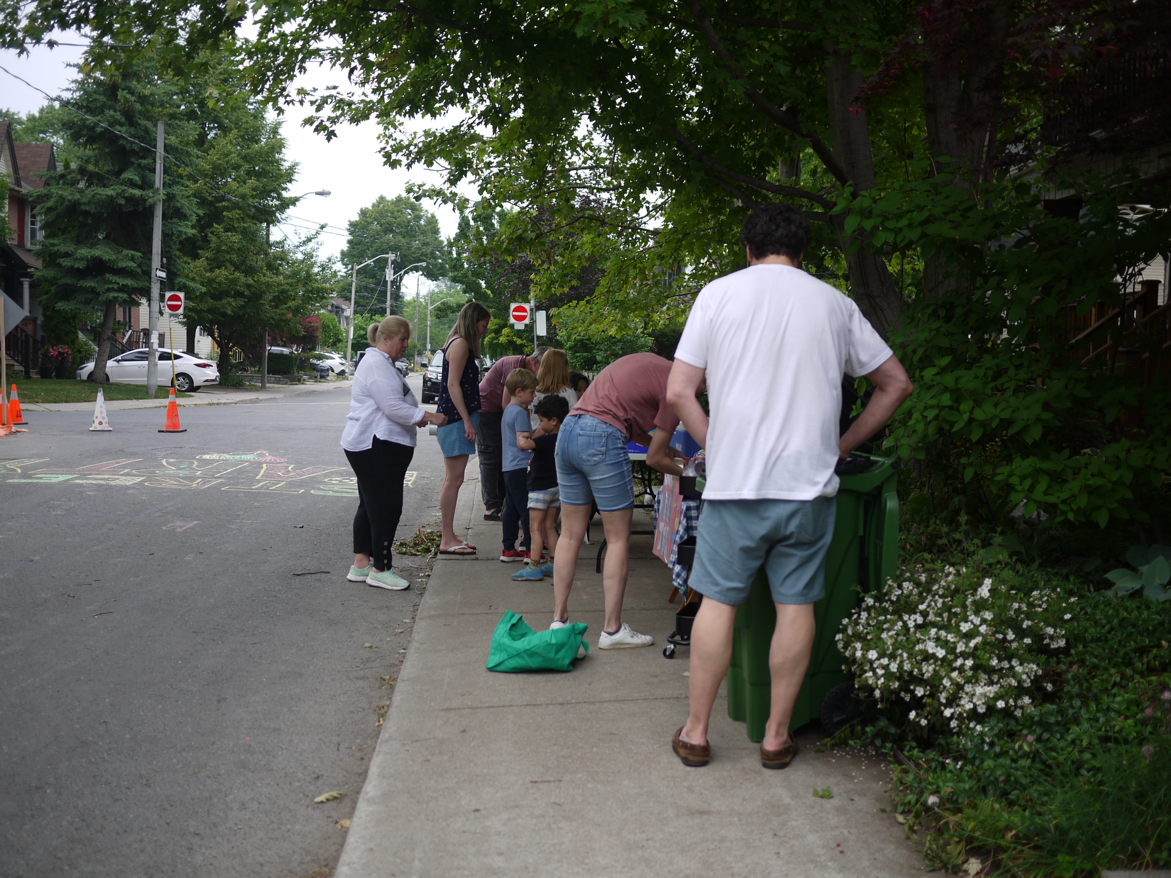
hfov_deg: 46.8
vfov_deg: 36.0
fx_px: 1353
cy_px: 439
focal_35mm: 40
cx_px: 586
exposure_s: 1/800
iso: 100
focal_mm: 20
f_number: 1.8
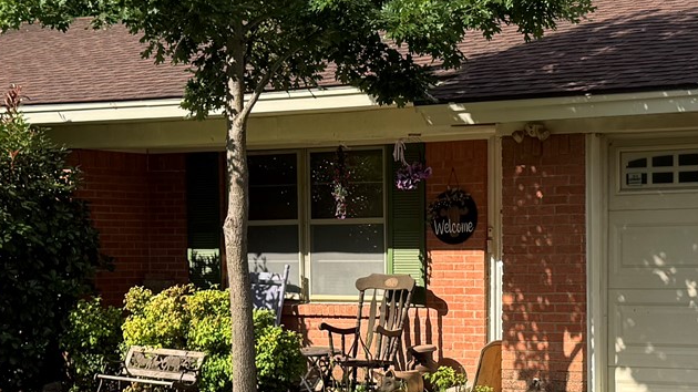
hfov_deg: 25.0
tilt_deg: -4.3
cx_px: 428
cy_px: 343
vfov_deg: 14.1
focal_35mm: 85
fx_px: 1573
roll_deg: -0.1
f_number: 1.78
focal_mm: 6.76
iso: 80
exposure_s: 1/2833
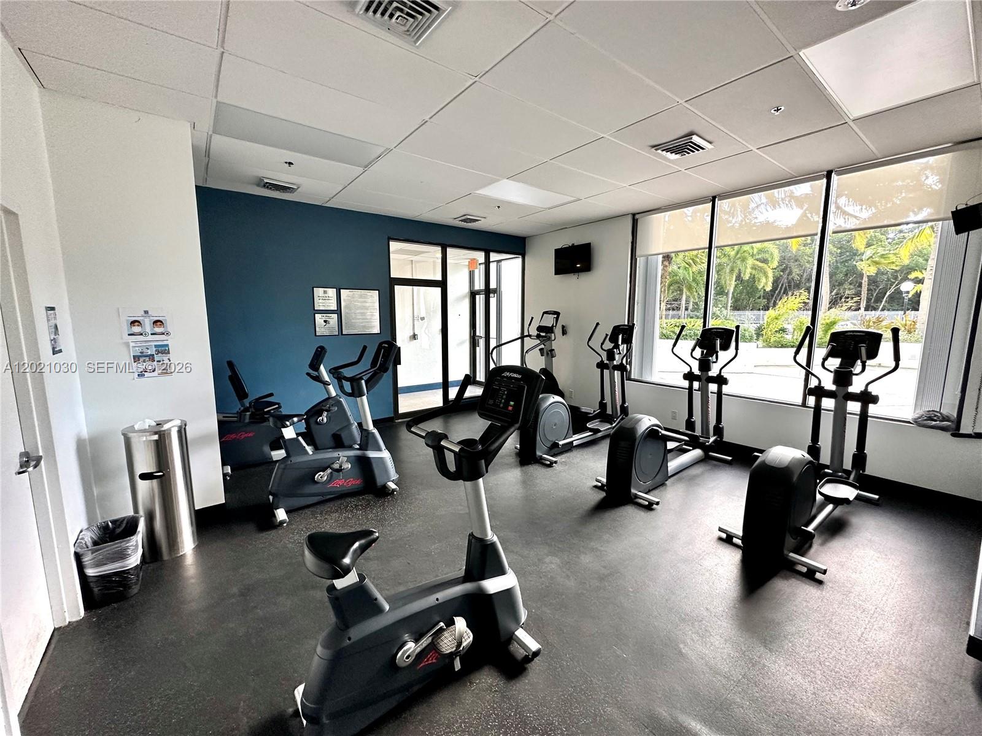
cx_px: 491
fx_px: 397
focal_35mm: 14
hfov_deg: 102.1
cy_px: 368
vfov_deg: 85.7
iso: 200
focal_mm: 2.22
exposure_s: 1/120
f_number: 2.2
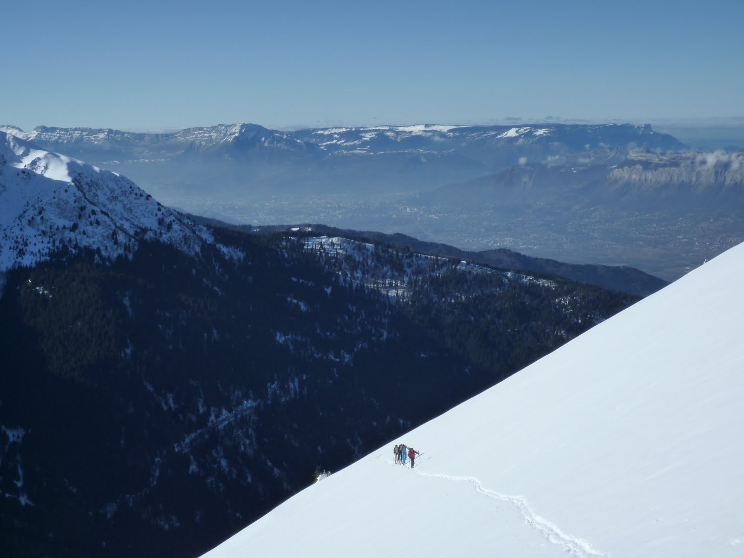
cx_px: 372
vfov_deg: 26.1
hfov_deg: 34.3
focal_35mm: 56
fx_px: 1204
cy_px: 279
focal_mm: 9.9
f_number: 5.6
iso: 125
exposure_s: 1/640
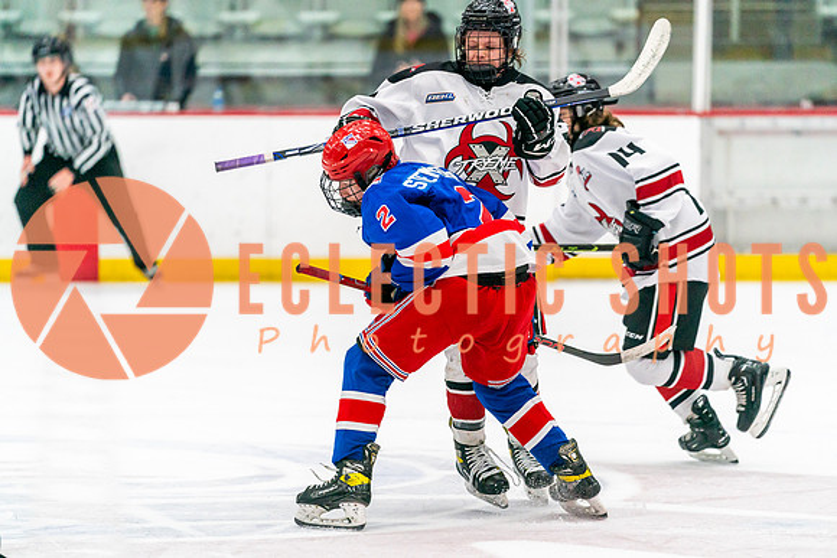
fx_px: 4651
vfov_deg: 6.9
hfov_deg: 10.3
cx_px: 418
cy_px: 279
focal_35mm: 200
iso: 3200
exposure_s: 1/1250
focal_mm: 200
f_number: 2.8
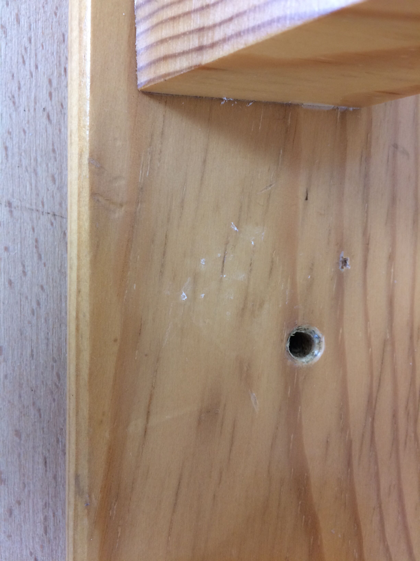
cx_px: 210
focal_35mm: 29
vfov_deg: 61.7
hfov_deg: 48.2
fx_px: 469
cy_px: 280
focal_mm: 4.15
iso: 100
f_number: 2.2
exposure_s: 1/33
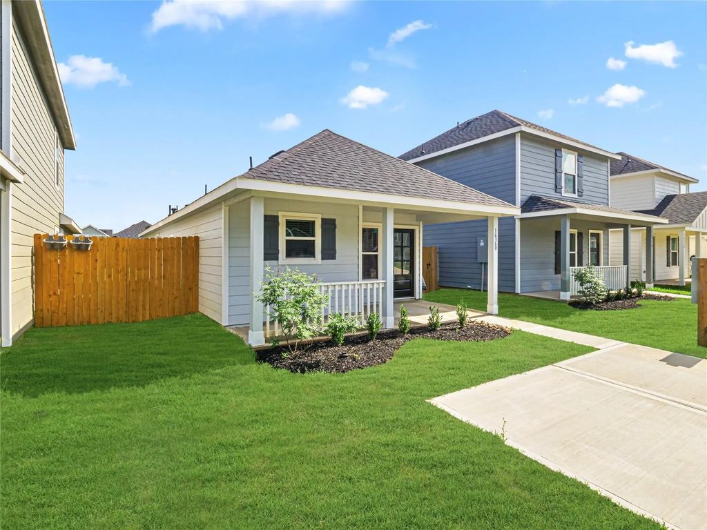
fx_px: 368
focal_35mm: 18
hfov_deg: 87.8
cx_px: 354
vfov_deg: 71.6
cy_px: 265
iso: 200
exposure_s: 1/60
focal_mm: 9
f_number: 18
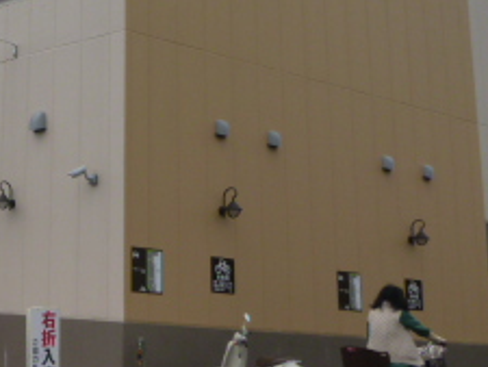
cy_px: 30
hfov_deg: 23.9
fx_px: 1001
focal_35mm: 71
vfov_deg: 20.3
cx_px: -156
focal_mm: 4.5
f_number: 3.9
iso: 160
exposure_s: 1/500
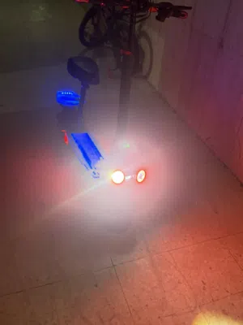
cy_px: 162
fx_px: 328
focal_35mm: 35
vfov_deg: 52.6
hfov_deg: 40.7
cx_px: 122
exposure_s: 1/50
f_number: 1.78
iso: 400
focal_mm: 6.76
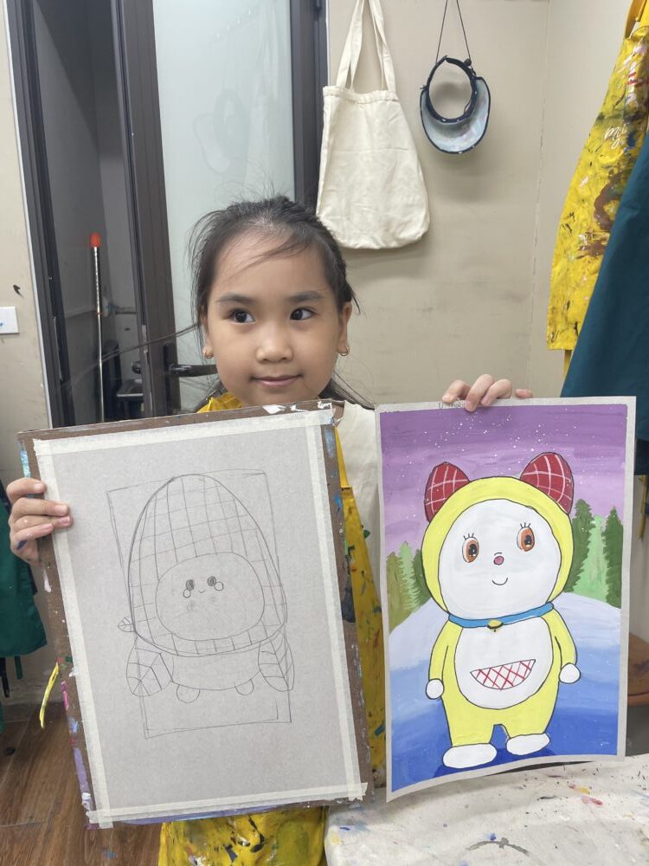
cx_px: 324
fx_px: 650
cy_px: 433
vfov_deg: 67.3
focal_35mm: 26
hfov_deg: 53.1
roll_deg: +1.6
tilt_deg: -11.8
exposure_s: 1/100
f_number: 1.6
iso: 50
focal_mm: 4.2
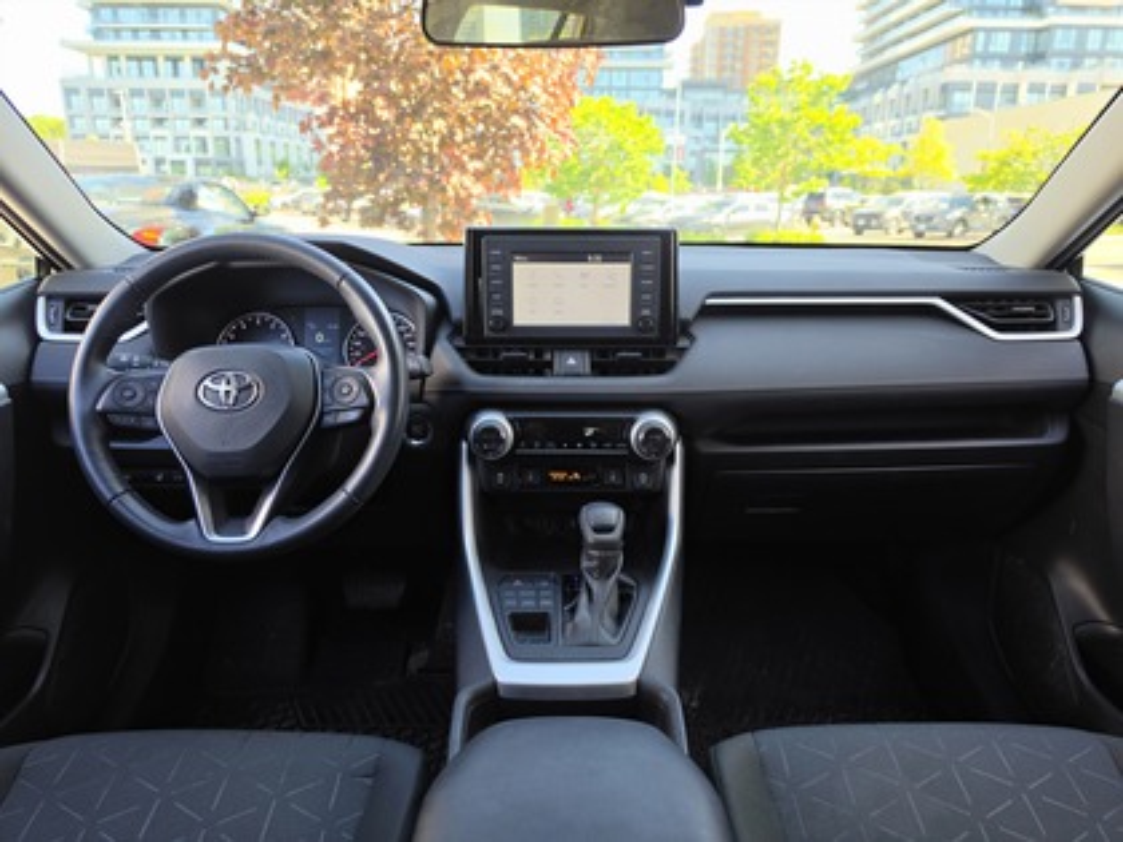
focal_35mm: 23
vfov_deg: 58.9
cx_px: 562
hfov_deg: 73.9
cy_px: 421
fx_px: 746
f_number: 1.4
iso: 25
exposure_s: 1/180
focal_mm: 6.5
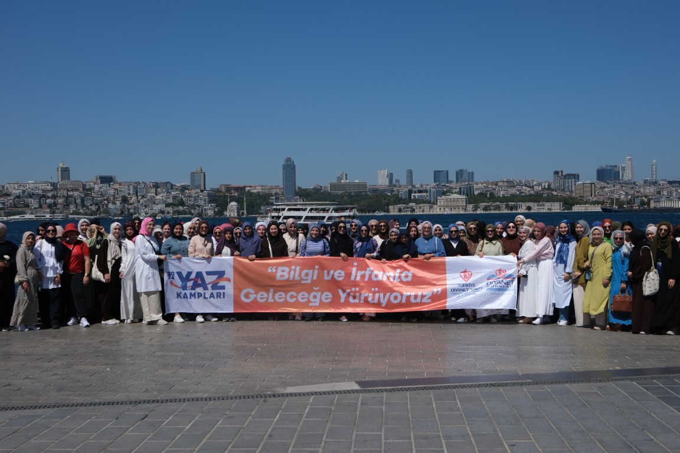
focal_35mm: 41
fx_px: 774
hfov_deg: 47.4
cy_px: 226
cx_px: 340
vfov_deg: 32.6
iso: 160
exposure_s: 1/1500
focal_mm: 27.4
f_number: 5.6
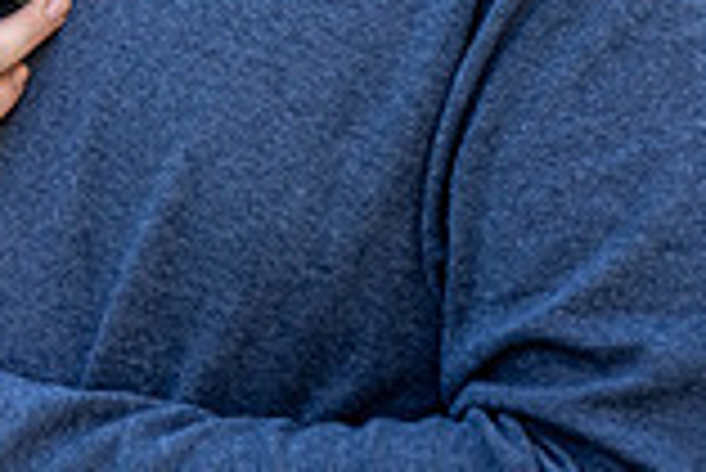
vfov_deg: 10.2
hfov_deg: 15.5
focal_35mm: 129
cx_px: -22
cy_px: -276
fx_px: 2532
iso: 160
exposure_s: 1/250
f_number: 2.8
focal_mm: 35
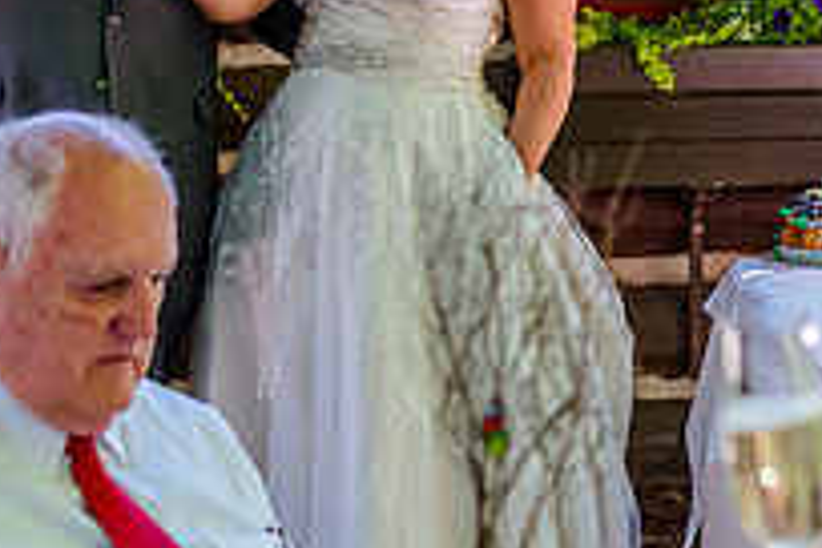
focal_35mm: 161
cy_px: -5
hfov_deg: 12.7
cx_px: 704
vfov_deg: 8.5
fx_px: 3676
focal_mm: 46
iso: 1600
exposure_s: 1/500
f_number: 4
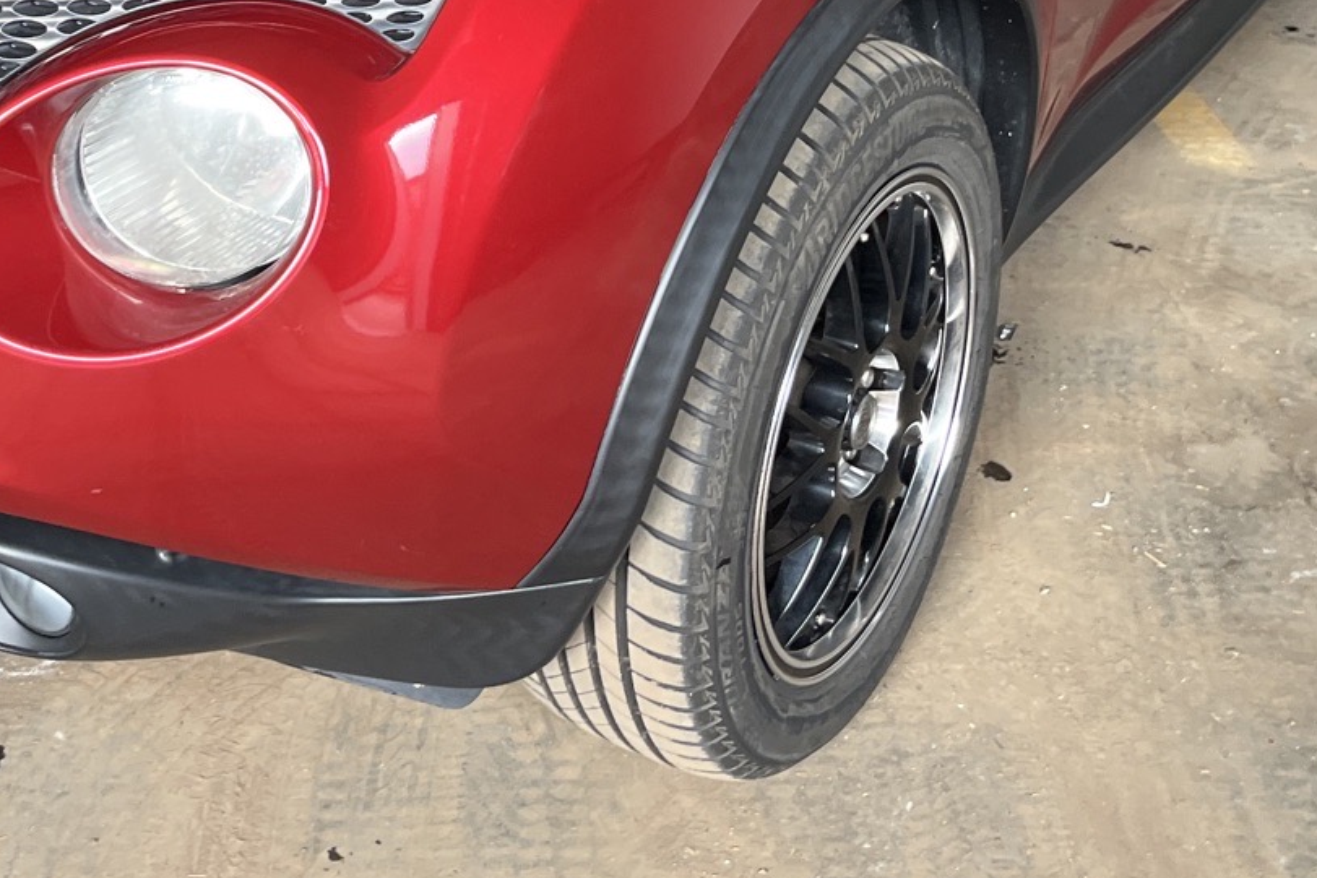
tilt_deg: -10.8
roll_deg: -0.5
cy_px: -58
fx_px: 2342
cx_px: 453
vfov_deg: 20.4
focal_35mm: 64
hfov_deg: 31.2
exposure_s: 1/114
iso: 125
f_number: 1.6
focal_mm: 5.1
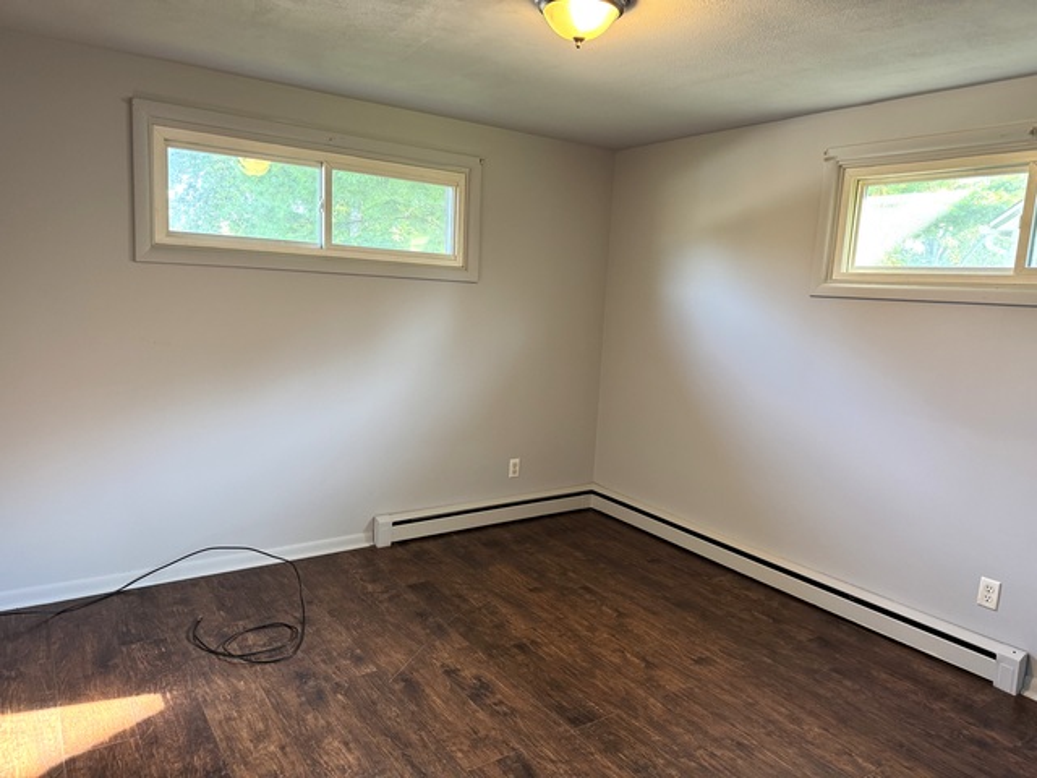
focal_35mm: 24
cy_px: 389
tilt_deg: -8.3
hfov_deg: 71.6
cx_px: 518
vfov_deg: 56.8
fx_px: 719
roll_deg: -2.8
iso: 250
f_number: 1.78
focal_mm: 6.76
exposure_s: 1/60
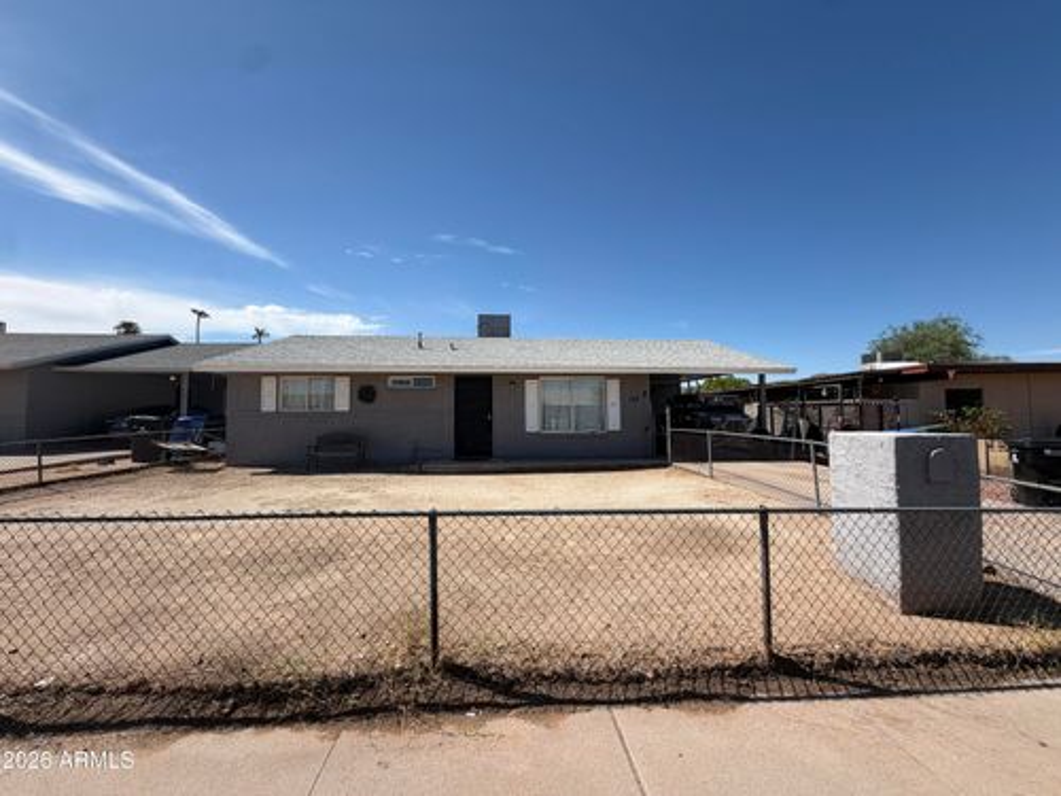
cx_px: 530
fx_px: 429
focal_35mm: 14
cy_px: 398
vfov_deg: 85.7
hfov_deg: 102.1
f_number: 2.2
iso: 20
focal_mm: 2.22
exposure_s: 1/1050
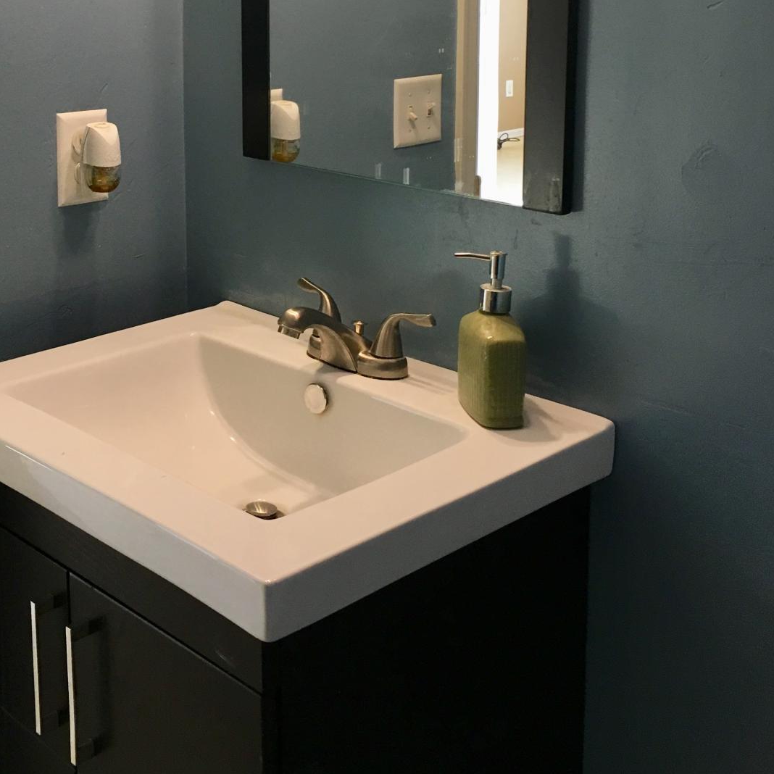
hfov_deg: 35.0
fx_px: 1214
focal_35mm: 48
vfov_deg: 34.3
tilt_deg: -10.4
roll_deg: +1.1
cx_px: 252
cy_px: 156
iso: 40
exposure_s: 1/30
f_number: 2.2
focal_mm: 4.15
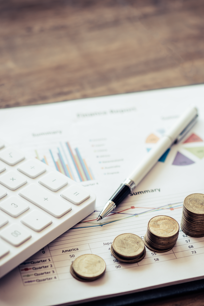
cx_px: 133
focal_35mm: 93
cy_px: 157
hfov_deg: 14.7
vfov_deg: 21.9
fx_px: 790
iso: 100
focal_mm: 60
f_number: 4
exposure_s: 1/350
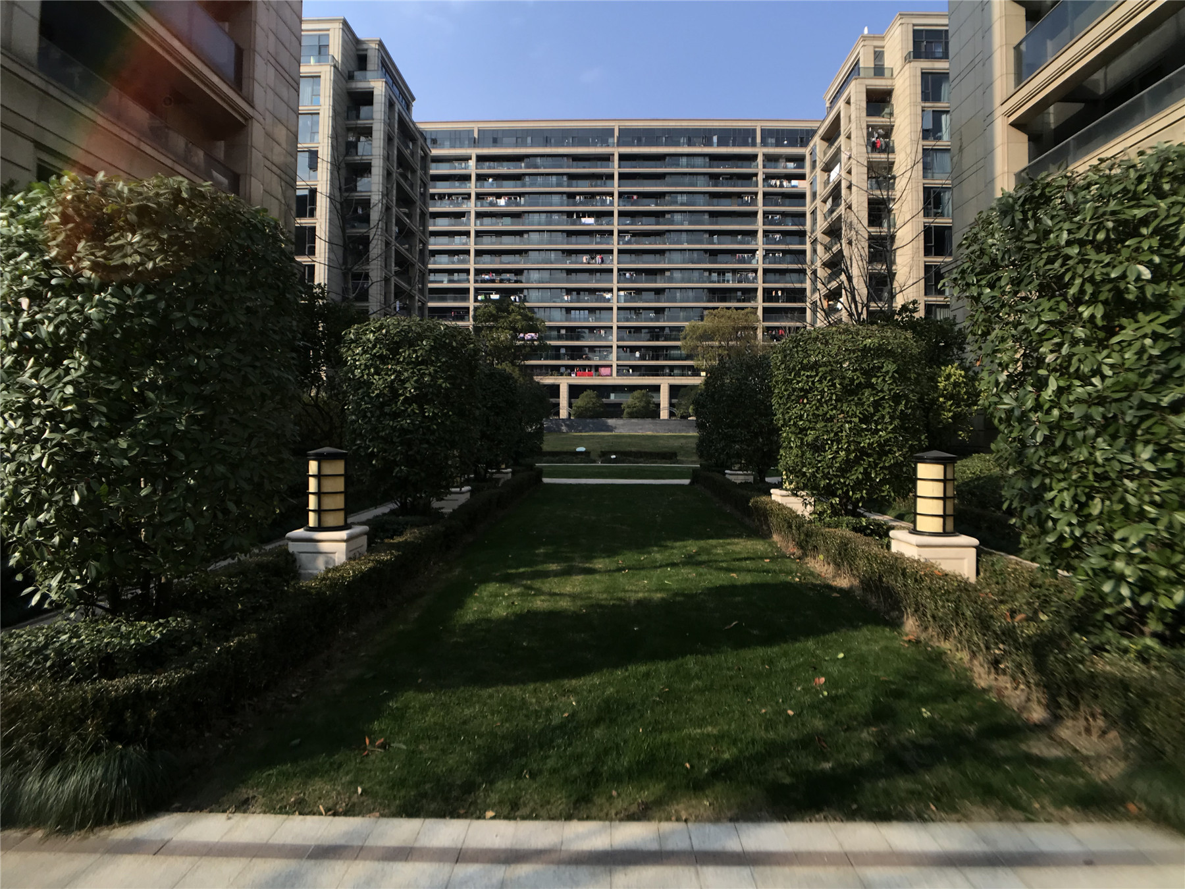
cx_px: 592
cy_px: 444
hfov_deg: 63.4
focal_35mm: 28
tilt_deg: -0.1
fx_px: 959
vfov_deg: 49.7
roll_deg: -0.4
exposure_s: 1/1153
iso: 20
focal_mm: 3.99
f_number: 1.8
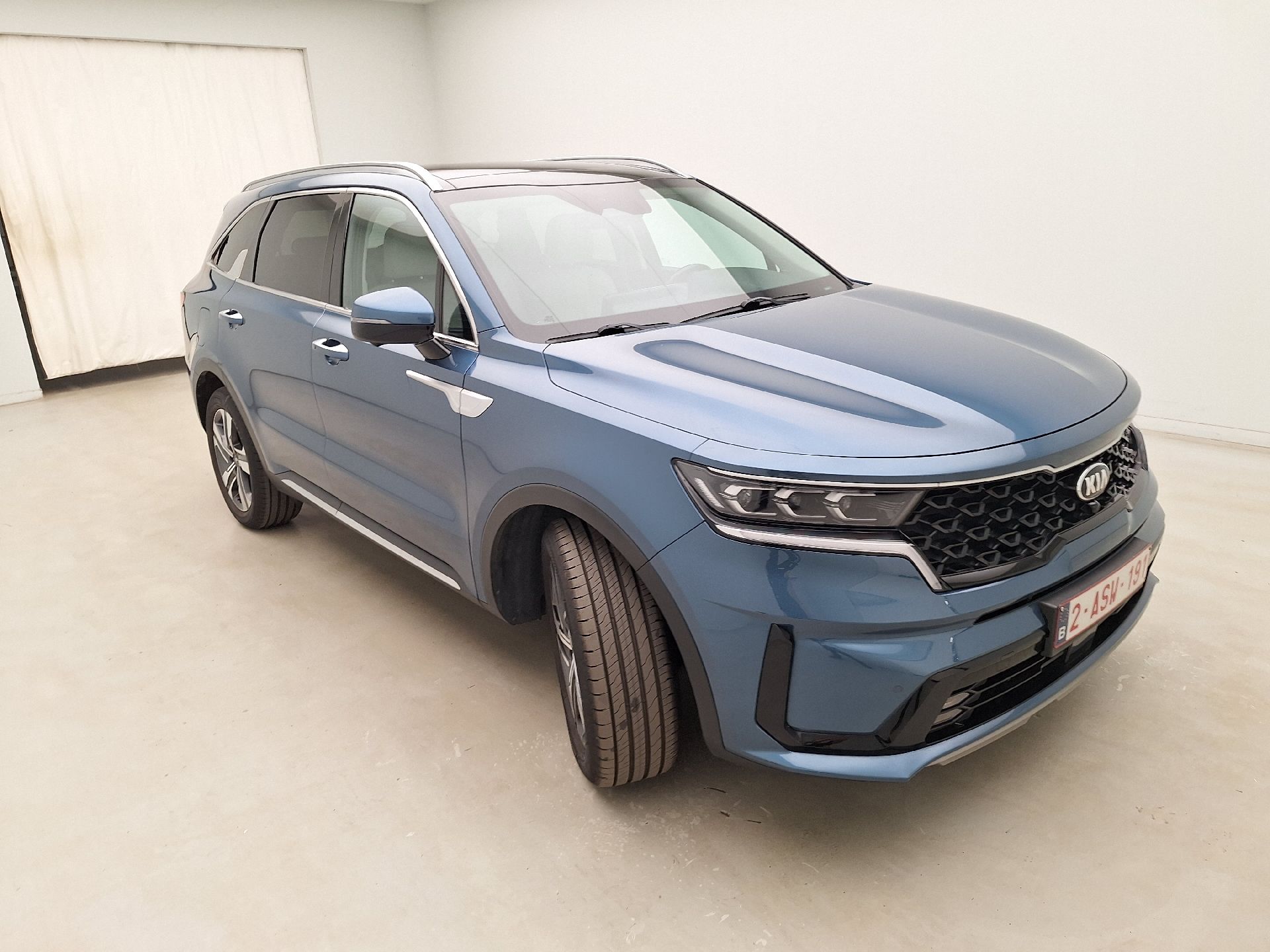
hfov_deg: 73.9
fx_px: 844
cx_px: 635
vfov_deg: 58.9
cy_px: 476
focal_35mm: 23
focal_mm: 5.54
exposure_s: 1/100
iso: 64
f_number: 1.8
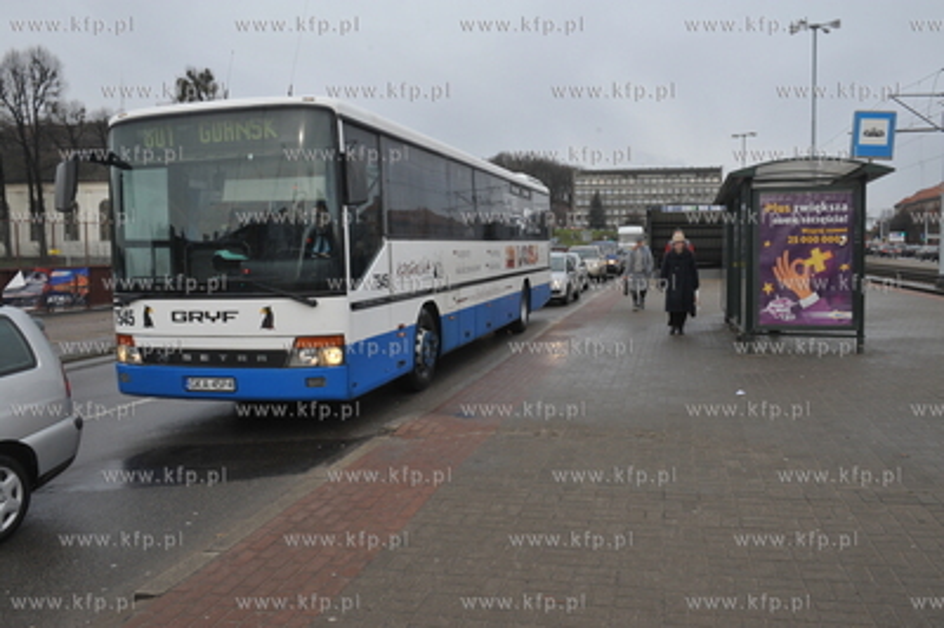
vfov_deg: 44.9
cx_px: 472
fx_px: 760
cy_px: 314
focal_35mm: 29
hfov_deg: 63.7
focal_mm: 29
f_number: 9
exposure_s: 1/640
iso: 800
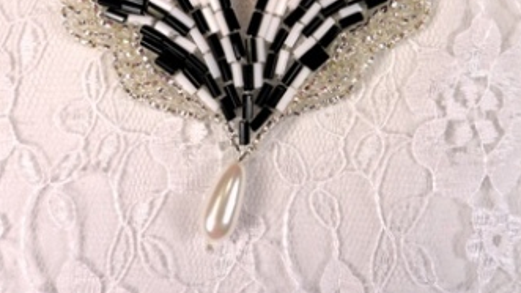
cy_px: 66
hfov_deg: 50.5
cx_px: 263
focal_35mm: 40
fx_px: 552
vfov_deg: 29.1
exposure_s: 1/500
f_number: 3.5
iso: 80
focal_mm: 4.9
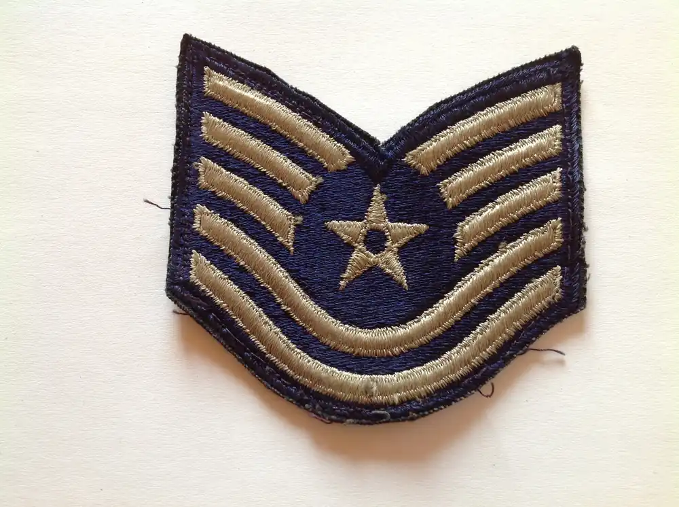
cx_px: 340
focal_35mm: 35
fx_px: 685
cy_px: 254
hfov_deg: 52.7
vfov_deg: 40.6
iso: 64
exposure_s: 1/24
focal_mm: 4.28
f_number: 2.4
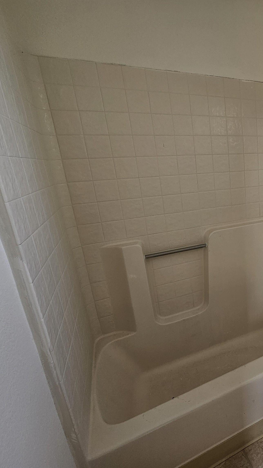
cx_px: 252
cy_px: 235
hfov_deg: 49.7
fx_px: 236
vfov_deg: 89.6
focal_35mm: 19
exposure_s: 1/60
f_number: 2.2
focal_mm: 2.2
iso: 50
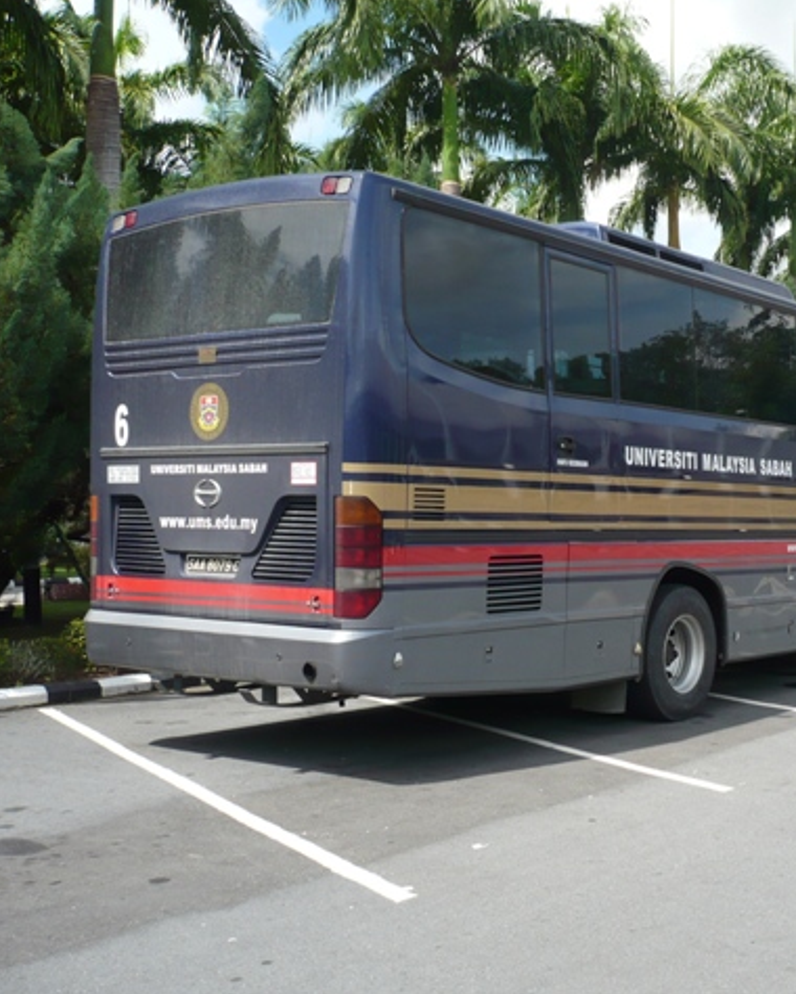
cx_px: 620
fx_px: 1355
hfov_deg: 32.0
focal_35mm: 46
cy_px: 496
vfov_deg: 40.3
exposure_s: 1/125
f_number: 8
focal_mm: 5.8
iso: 100
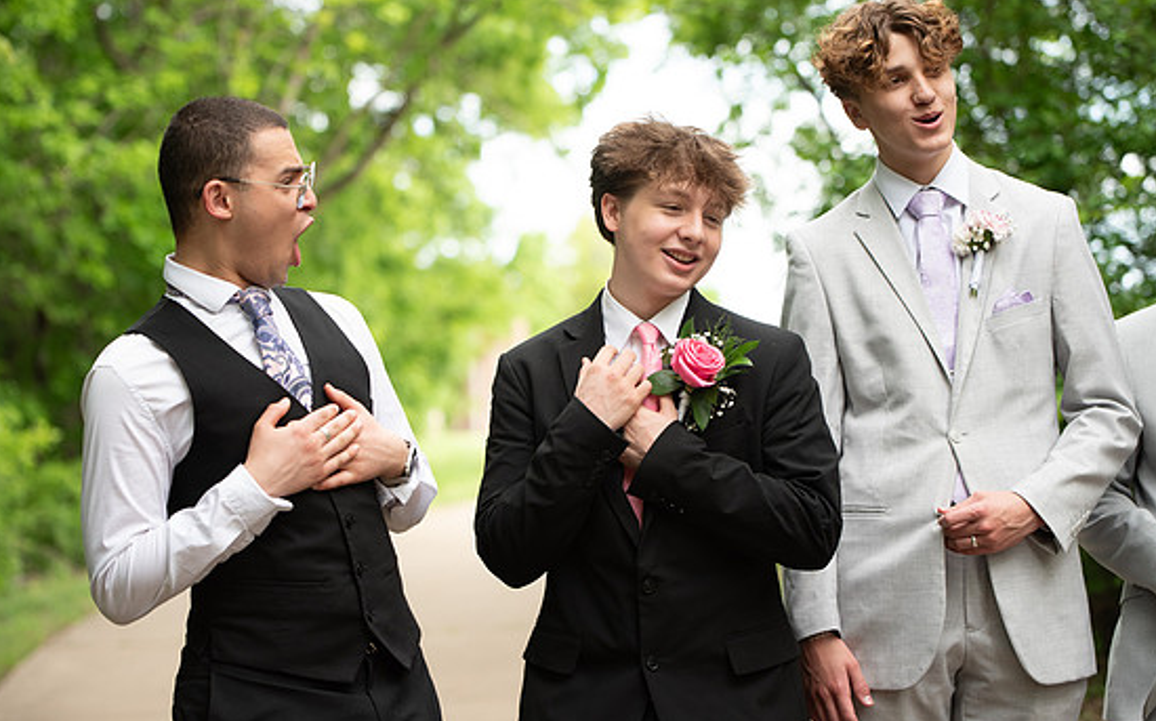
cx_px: 563
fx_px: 3117
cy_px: 343
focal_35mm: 99
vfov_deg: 13.2
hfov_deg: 21.0
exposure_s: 1/640
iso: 500
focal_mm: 86
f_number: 2.8
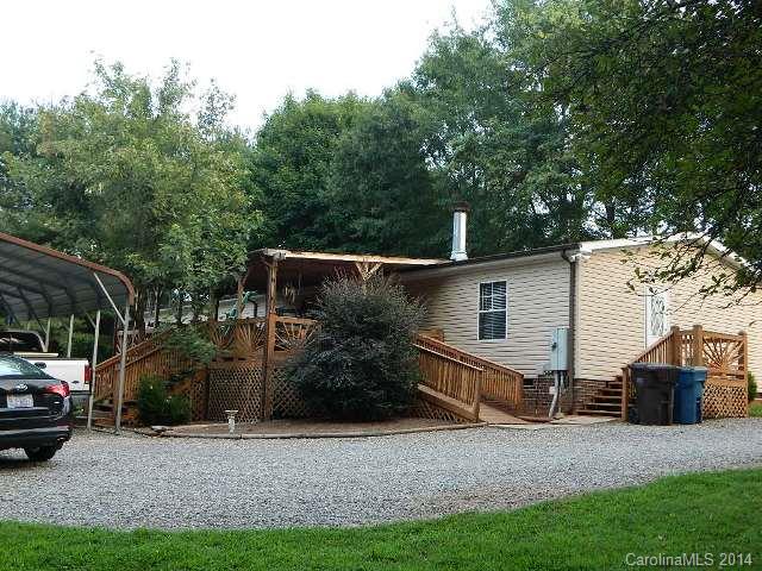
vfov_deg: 35.1
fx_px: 903
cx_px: 381
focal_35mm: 41
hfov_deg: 45.8
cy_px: 286
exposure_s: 1/40
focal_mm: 7.3
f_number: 3.5
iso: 200
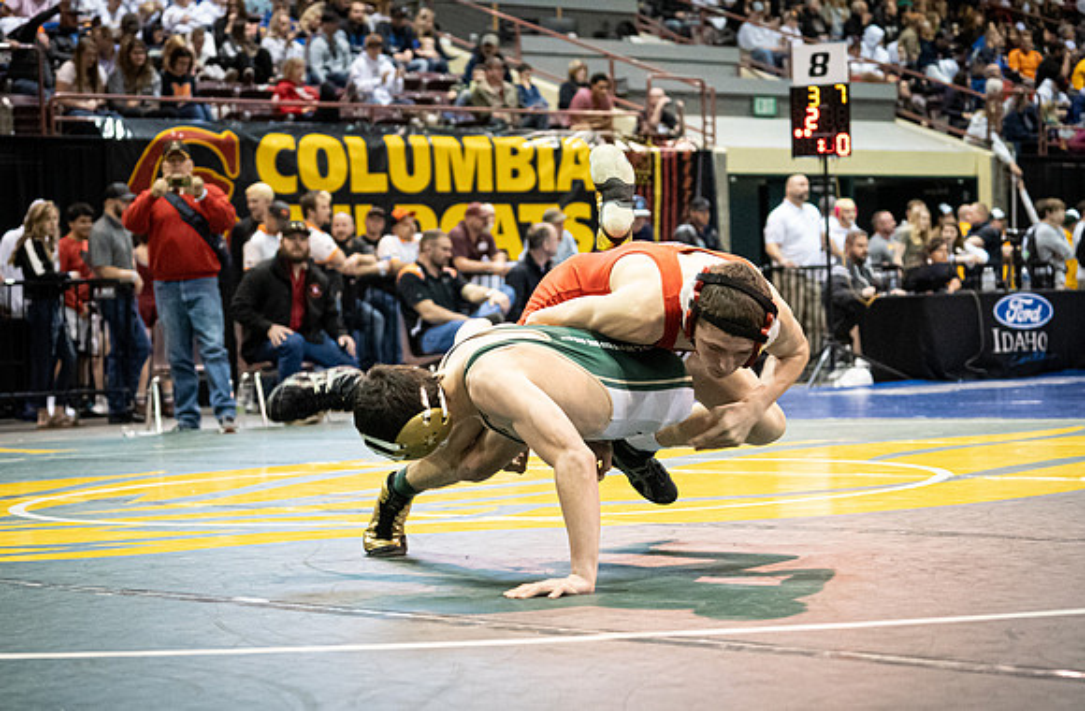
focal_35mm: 85
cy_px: 435
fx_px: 2537
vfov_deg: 15.9
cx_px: 433
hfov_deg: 24.1
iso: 16000
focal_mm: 70
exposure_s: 1/500
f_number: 4
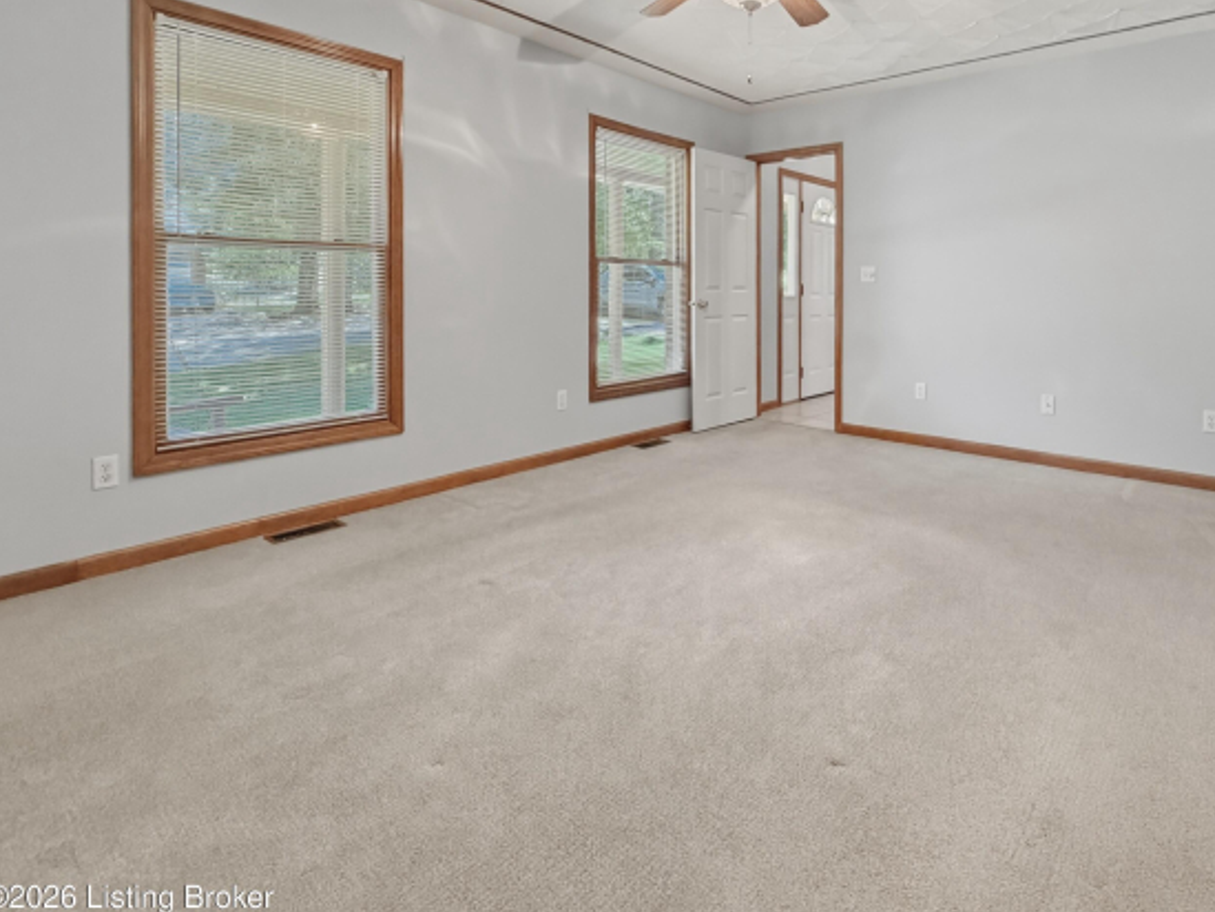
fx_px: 597
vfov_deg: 74.4
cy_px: 394
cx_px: 720
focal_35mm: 17
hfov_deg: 90.0
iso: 320
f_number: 2.2
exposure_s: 1/60
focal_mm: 2.2
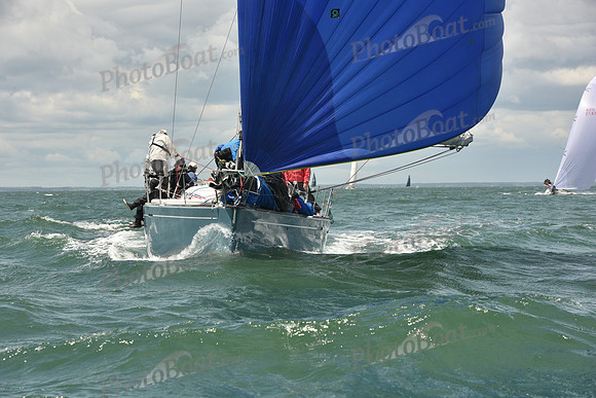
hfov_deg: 14.2
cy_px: 199
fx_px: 2401
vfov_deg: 9.5
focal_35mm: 145
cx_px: 298
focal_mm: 145
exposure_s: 1/800
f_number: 11
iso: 320
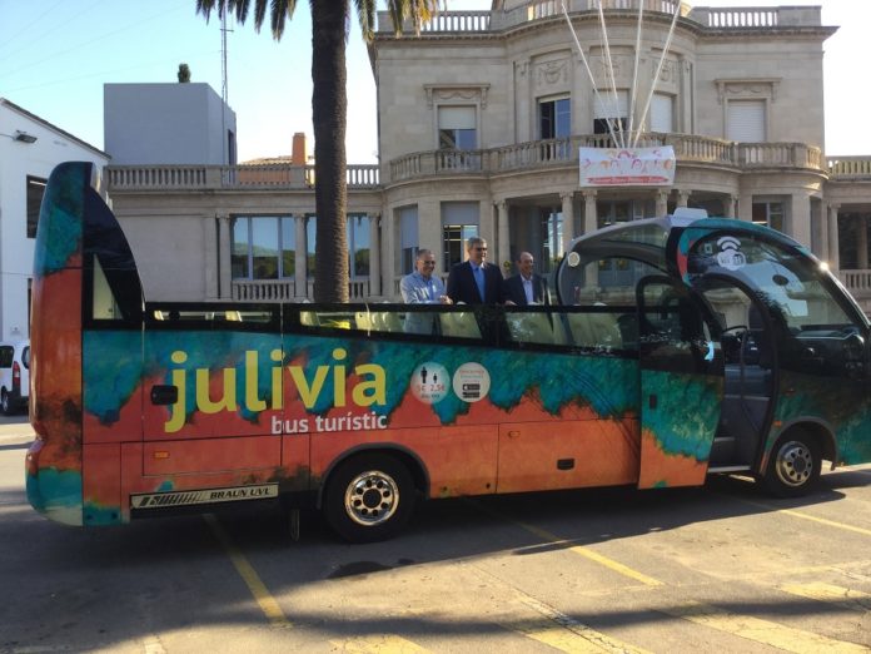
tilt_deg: -1.2
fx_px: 780
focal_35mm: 31
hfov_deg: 58.4
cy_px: 327
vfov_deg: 45.4
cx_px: 436
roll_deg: -0.4
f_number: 2.4
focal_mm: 3.3
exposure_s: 1/265
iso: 25
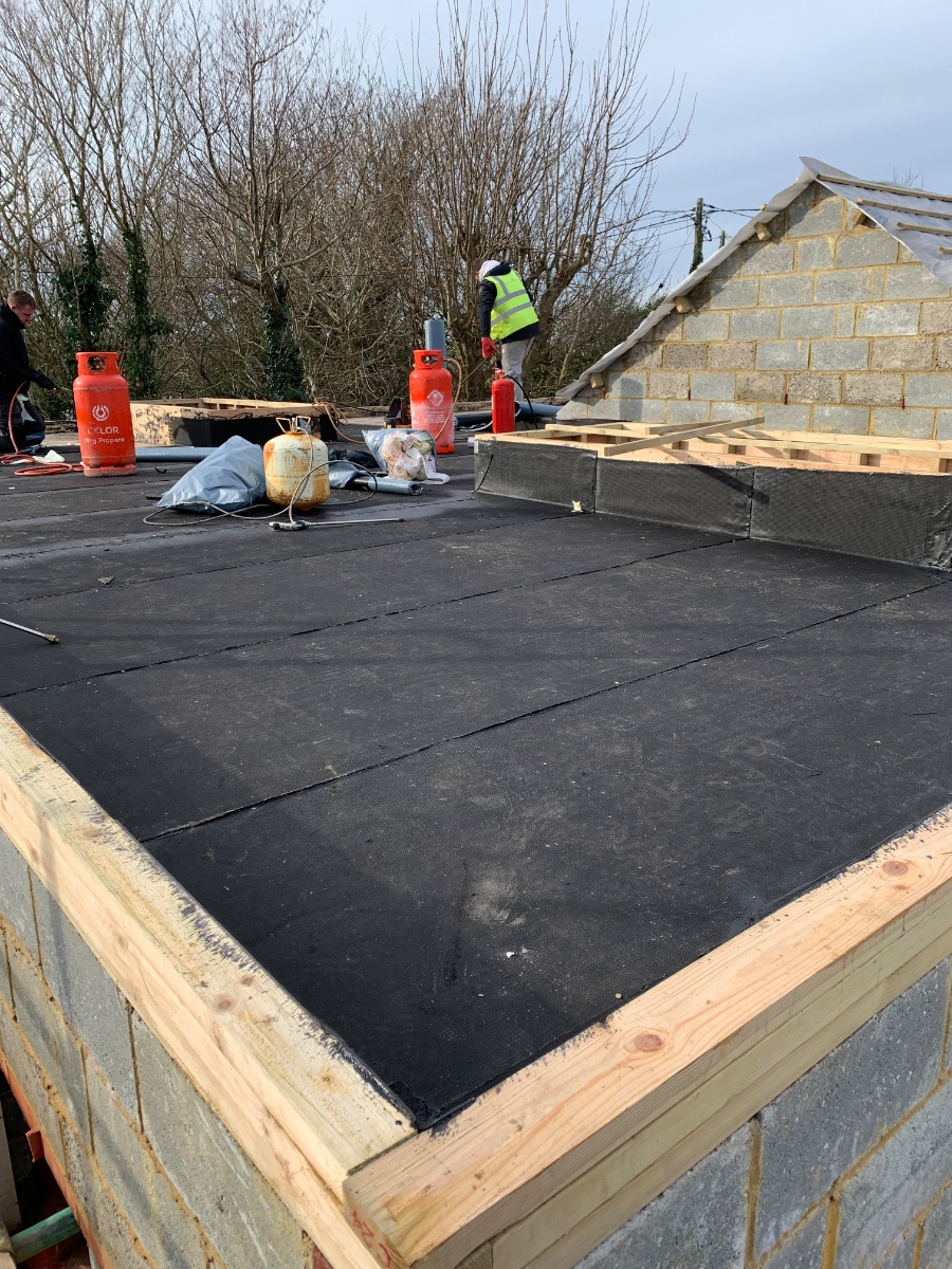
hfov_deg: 53.1
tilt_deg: -12.1
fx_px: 953
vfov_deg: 67.3
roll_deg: +0.0
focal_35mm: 26
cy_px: 634
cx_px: 476
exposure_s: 1/727
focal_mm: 4.25
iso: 25
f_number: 1.8
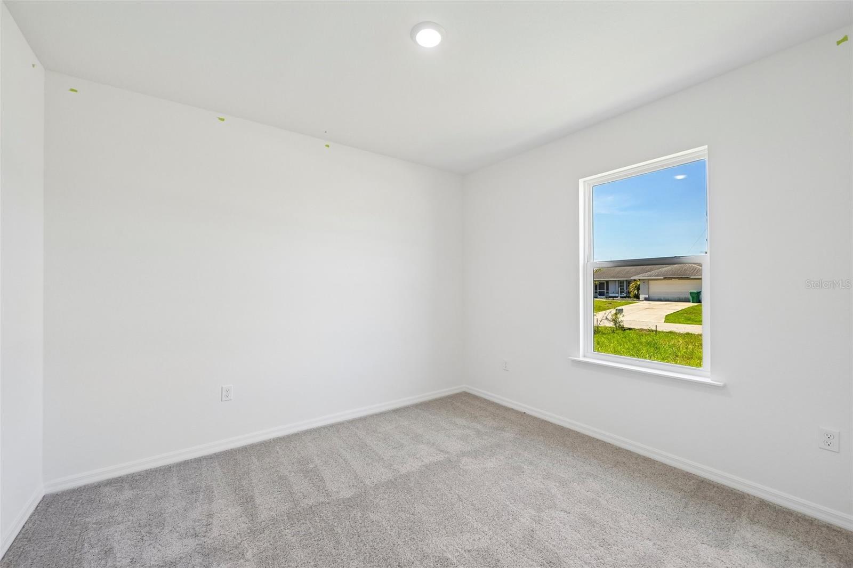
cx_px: 426
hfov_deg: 104.3
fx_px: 332
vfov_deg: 81.2
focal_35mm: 14
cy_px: 284
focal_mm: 14
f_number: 8
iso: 400
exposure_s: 1/125
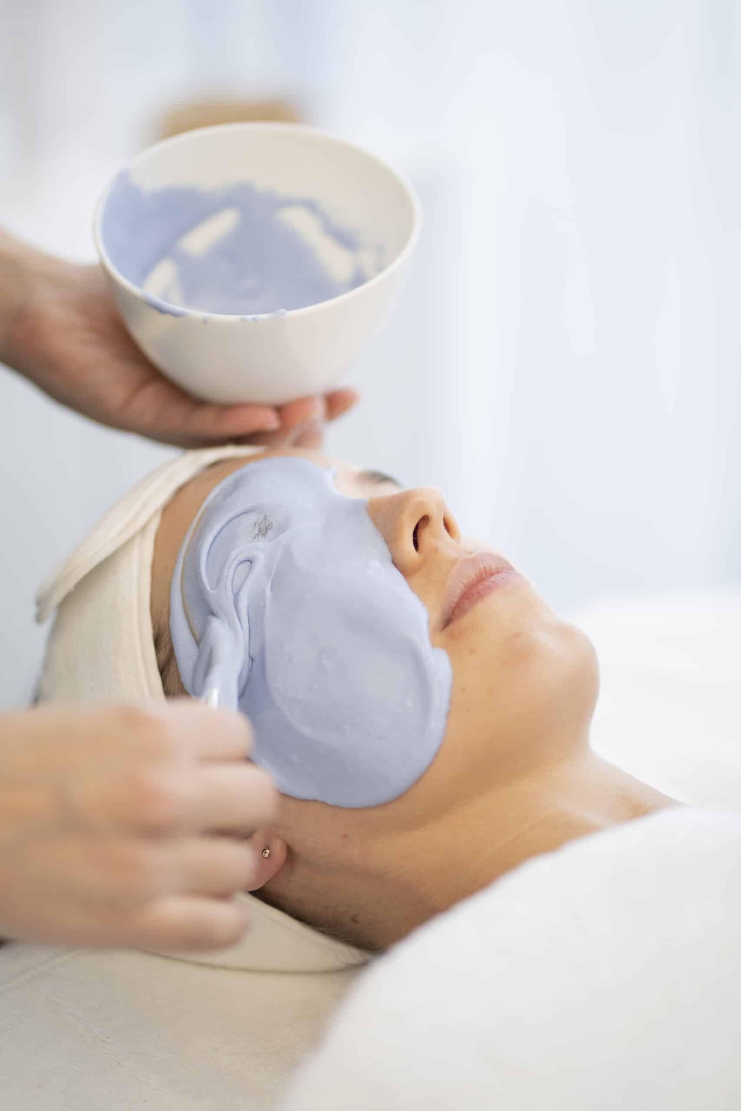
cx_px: 370
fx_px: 2624
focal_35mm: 85
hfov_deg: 16.1
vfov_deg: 23.9
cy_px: 556
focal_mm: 85
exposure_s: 1/100
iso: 400
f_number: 1.8
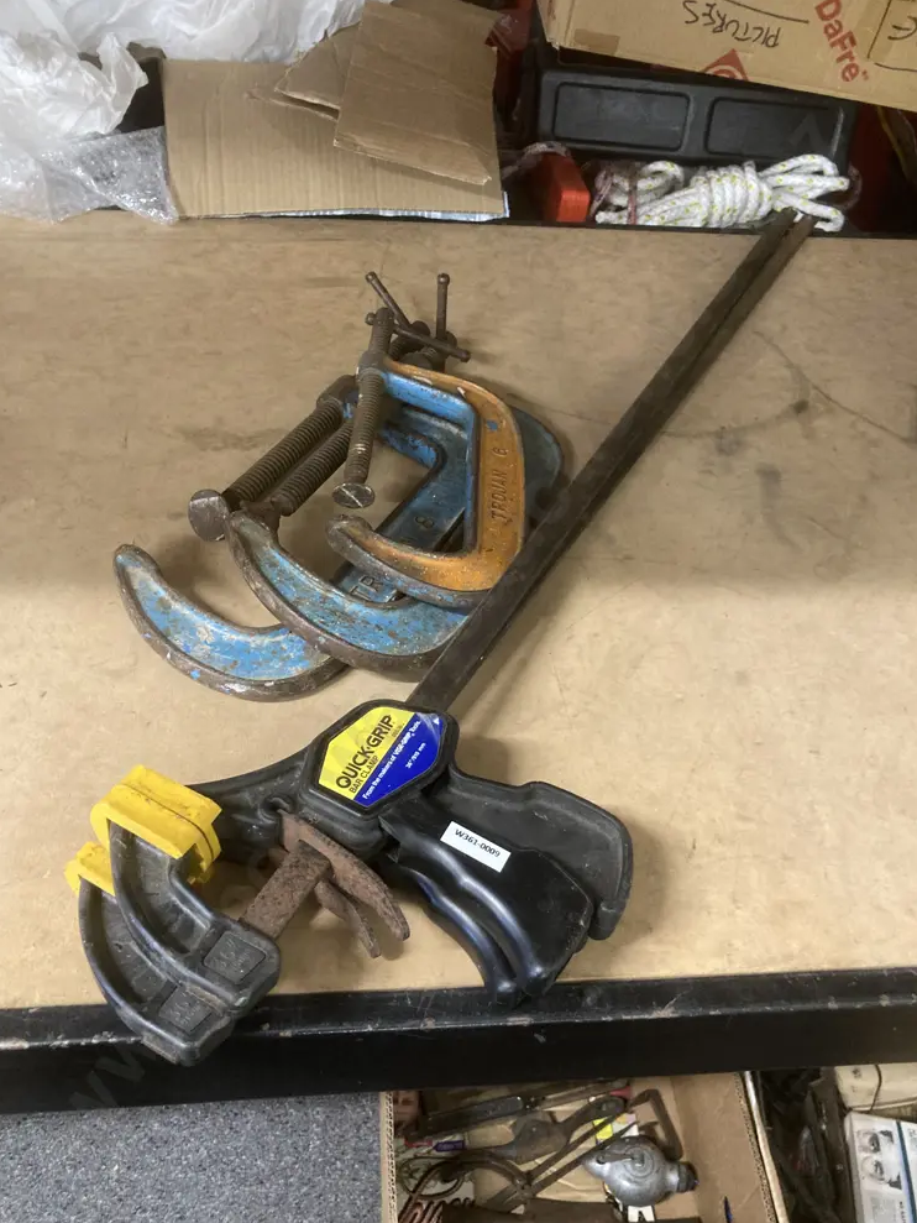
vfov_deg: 61.6
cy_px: 631
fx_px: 1024
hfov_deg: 48.2
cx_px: 447
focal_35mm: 29
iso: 400
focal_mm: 3.99
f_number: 1.8
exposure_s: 1/33
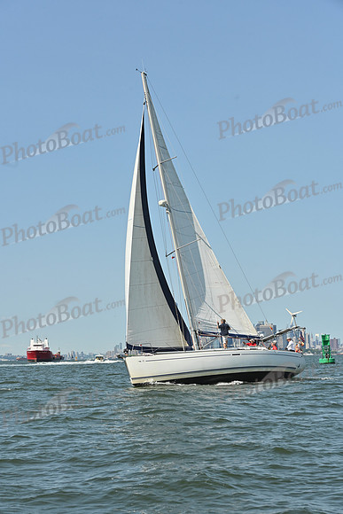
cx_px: 172
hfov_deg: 19.5
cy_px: 257
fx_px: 1000
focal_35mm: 70
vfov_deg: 28.8
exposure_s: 1/1250
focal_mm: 70
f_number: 8
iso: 320
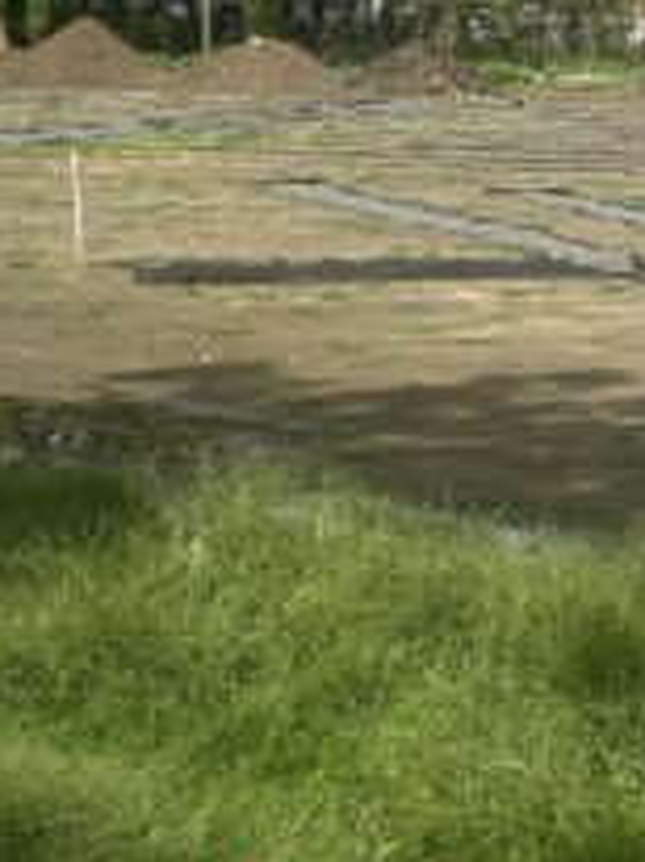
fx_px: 3485
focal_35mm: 140
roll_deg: -0.9
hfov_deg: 10.3
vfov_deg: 13.9
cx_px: 842
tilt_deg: +1.2
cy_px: -29
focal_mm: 6.86
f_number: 1.78
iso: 64
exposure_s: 1/3257
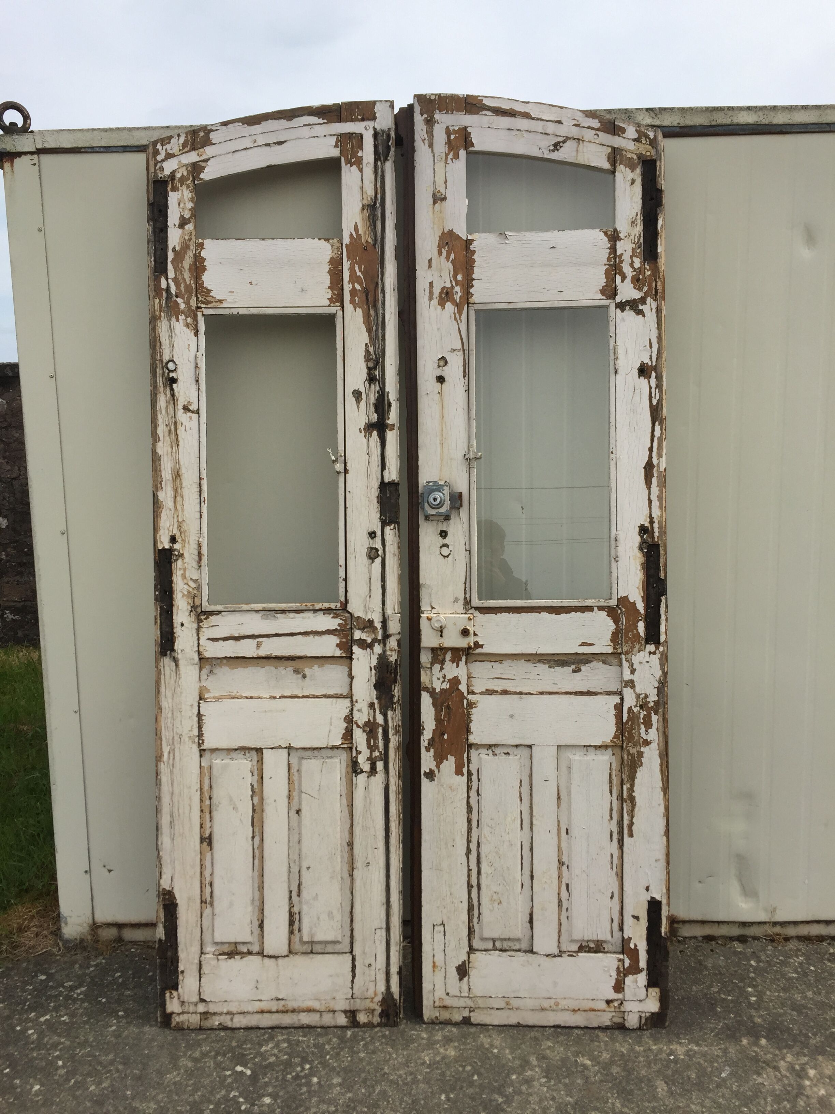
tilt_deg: -8.0
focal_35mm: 29
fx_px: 933
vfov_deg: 61.7
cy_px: 557
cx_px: 418
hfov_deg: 48.2
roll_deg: +1.2
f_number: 2.2
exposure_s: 1/2639
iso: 32
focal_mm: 4.15
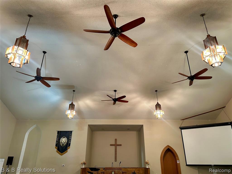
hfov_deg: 71.6
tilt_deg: +24.9
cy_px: 87
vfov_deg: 56.8
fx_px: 161
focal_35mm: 24
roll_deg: -0.7
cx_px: 116
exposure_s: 1/60
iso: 400
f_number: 1.78
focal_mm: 6.86
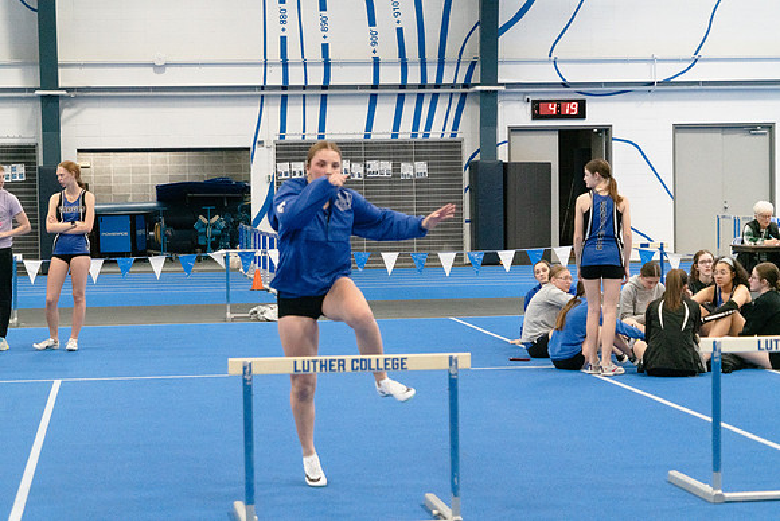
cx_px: 390
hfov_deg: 25.4
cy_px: 260
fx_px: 1734
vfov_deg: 17.1
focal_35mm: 80
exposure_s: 1/500
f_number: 5.6
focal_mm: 80
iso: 4000
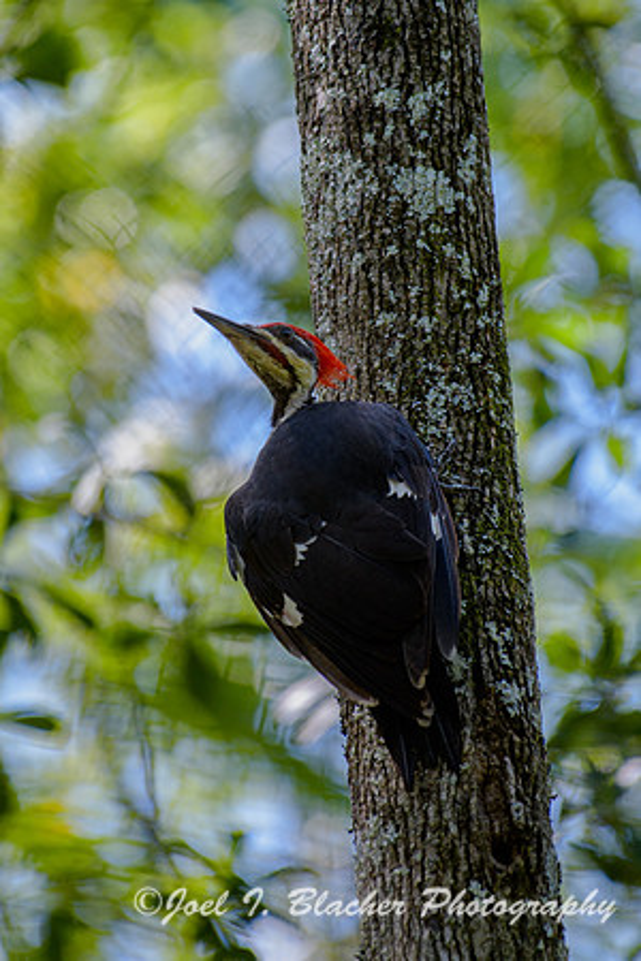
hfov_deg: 2.7
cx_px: 320
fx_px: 13353
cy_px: 480
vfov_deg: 4.1
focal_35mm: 500
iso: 360
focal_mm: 500
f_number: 5.6
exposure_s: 1/320
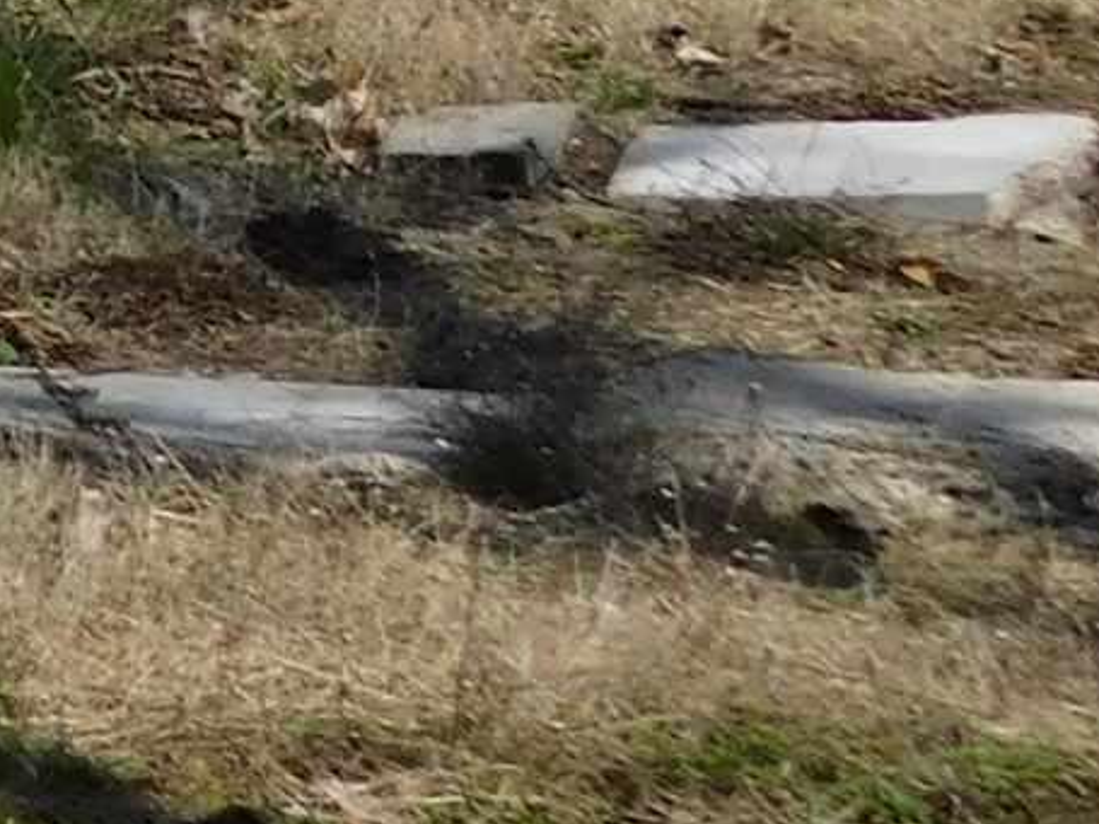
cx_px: -2575
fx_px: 7713
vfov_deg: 5.8
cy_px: -1331
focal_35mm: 243
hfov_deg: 7.0
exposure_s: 1/400
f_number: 7
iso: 125
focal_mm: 6.3
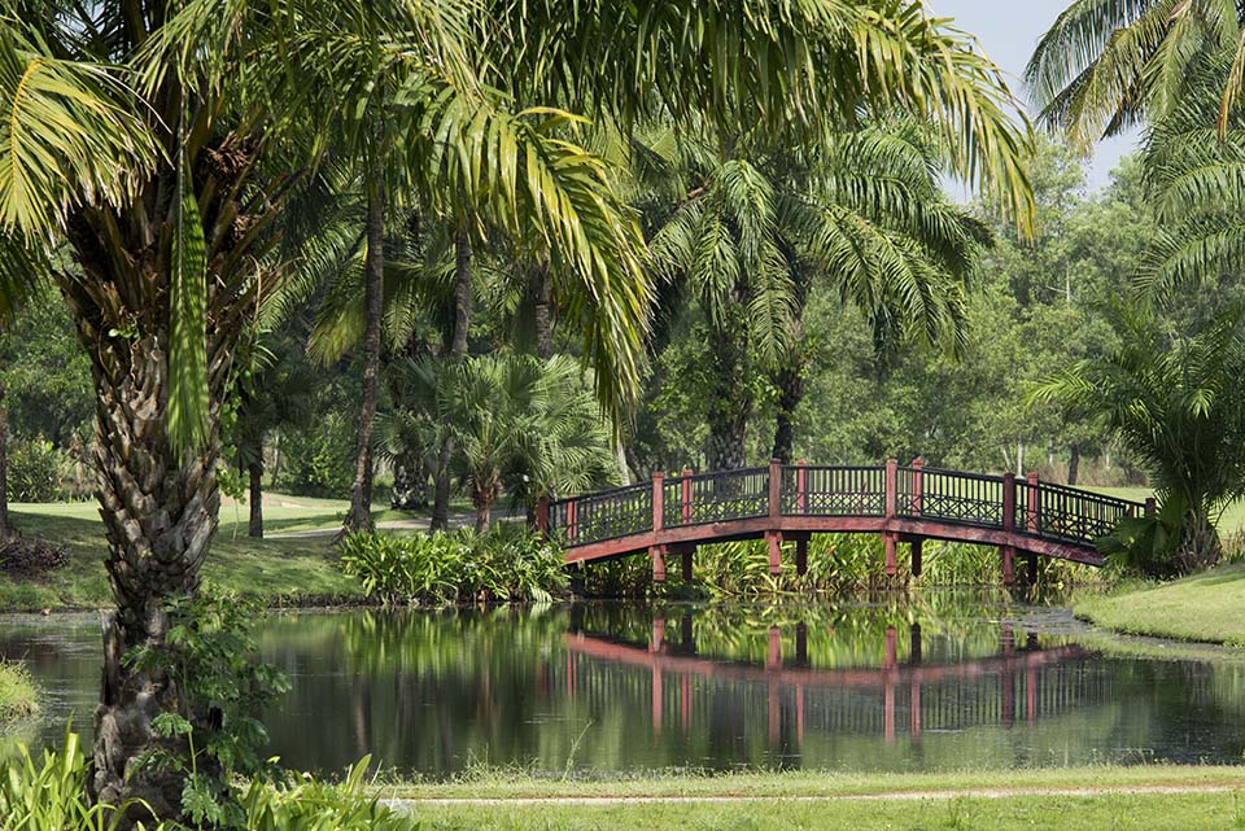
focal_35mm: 180
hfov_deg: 11.4
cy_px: 416
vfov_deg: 7.6
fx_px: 6228
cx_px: 622
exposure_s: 1/100
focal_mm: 180
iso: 200
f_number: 14
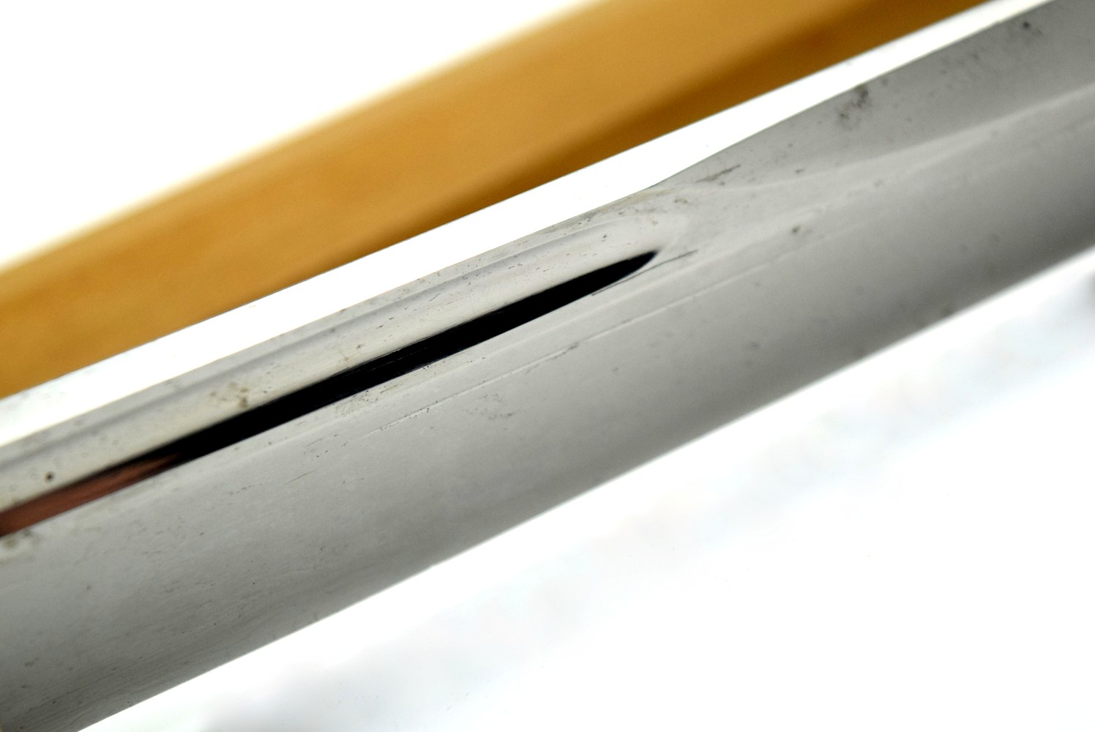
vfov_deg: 16.6
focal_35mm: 82
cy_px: 366
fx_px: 2511
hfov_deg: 24.6
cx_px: 548
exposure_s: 1/2500
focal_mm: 55
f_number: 5.6
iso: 1600
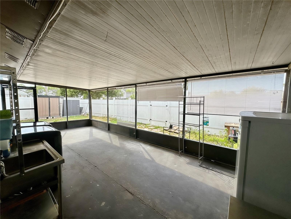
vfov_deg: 85.7
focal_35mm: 14
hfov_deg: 102.1
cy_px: 110
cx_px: 146
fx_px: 118
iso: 40
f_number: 2.2
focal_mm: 2.22
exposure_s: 1/527
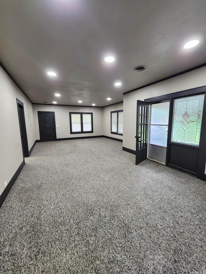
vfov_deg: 106.2
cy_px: 137
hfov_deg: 89.9
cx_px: 103
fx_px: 103
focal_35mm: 13
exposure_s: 1/60
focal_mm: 2.2
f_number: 2.2
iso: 200
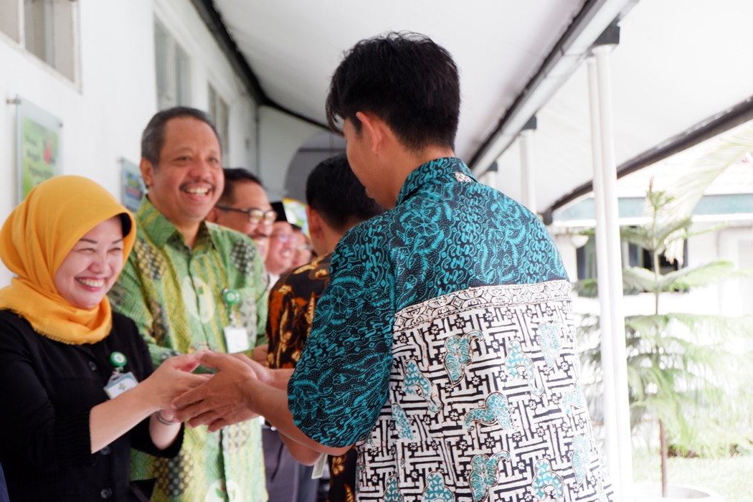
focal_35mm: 53
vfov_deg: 25.5
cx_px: 376
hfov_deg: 37.5
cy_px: 251
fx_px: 1108
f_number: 5
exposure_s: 1/150
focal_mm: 35.5
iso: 1600
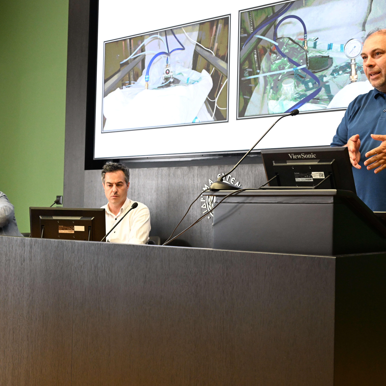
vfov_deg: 34.0
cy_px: 192
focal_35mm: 50
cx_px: 219
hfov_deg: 34.0
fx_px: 631
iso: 5000
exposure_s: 1/160
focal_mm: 39
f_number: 5
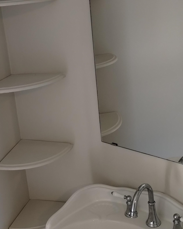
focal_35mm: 54
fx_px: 366
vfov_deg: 34.7
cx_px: 63
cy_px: 106
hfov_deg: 27.9
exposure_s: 1/40
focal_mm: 4.27
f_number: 1.8
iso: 422
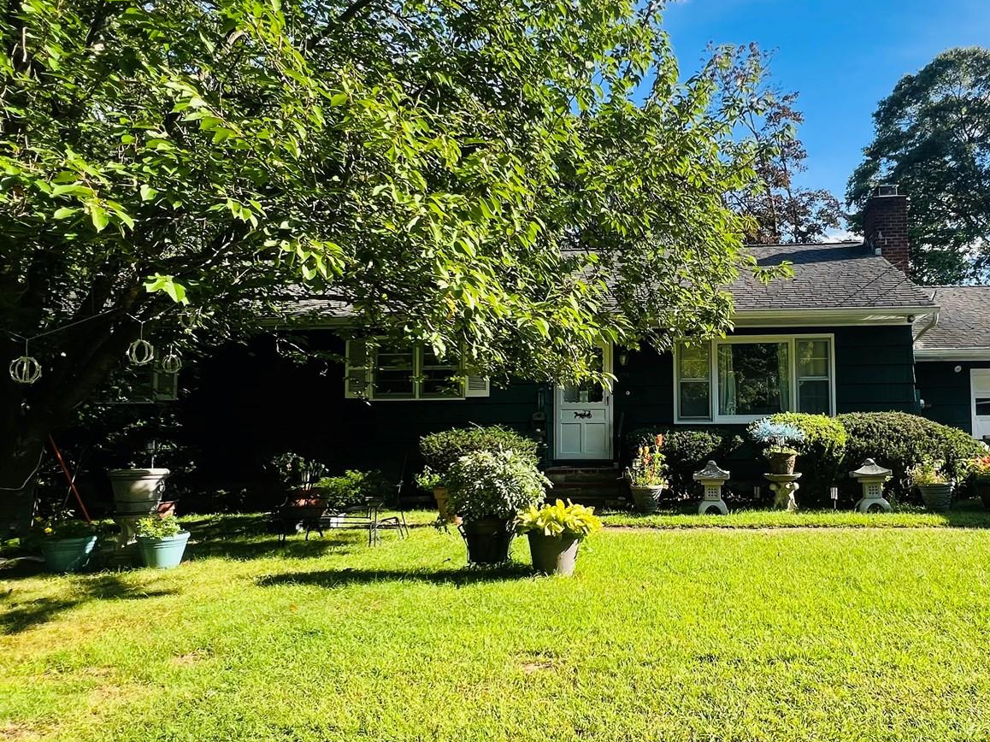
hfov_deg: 72.2
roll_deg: +0.7
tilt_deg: +3.2
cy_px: 404
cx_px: 643
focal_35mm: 23
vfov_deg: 58.8
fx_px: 658
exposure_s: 1/426
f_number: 1.8
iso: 32
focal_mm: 1.57
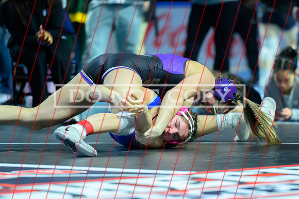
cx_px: 186
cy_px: 141
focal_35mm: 292
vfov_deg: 4.7
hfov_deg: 7.1
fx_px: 2423
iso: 5000
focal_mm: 200
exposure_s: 1/800
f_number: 2.8
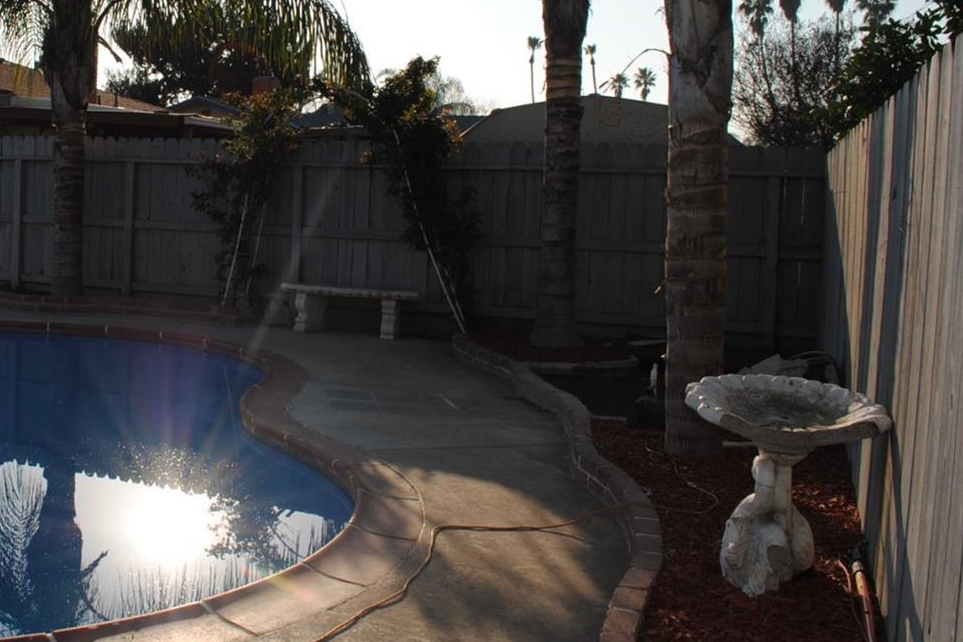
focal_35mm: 42
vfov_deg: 31.6
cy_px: 210
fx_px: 1123
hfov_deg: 44.5
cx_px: 217
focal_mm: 18
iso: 100
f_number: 11
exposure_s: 1/200
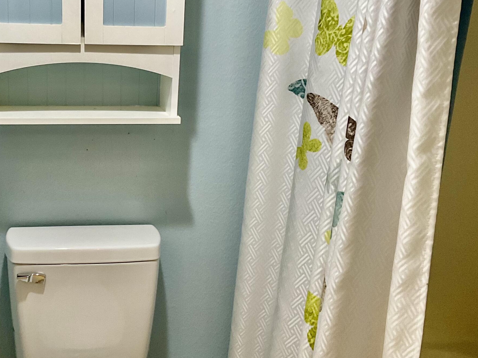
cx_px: 142
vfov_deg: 29.7
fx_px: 677
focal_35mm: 49
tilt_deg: -14.4
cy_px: 178
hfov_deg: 38.3
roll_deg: -1.3
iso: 100
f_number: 1.8
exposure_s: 1/60
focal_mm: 3
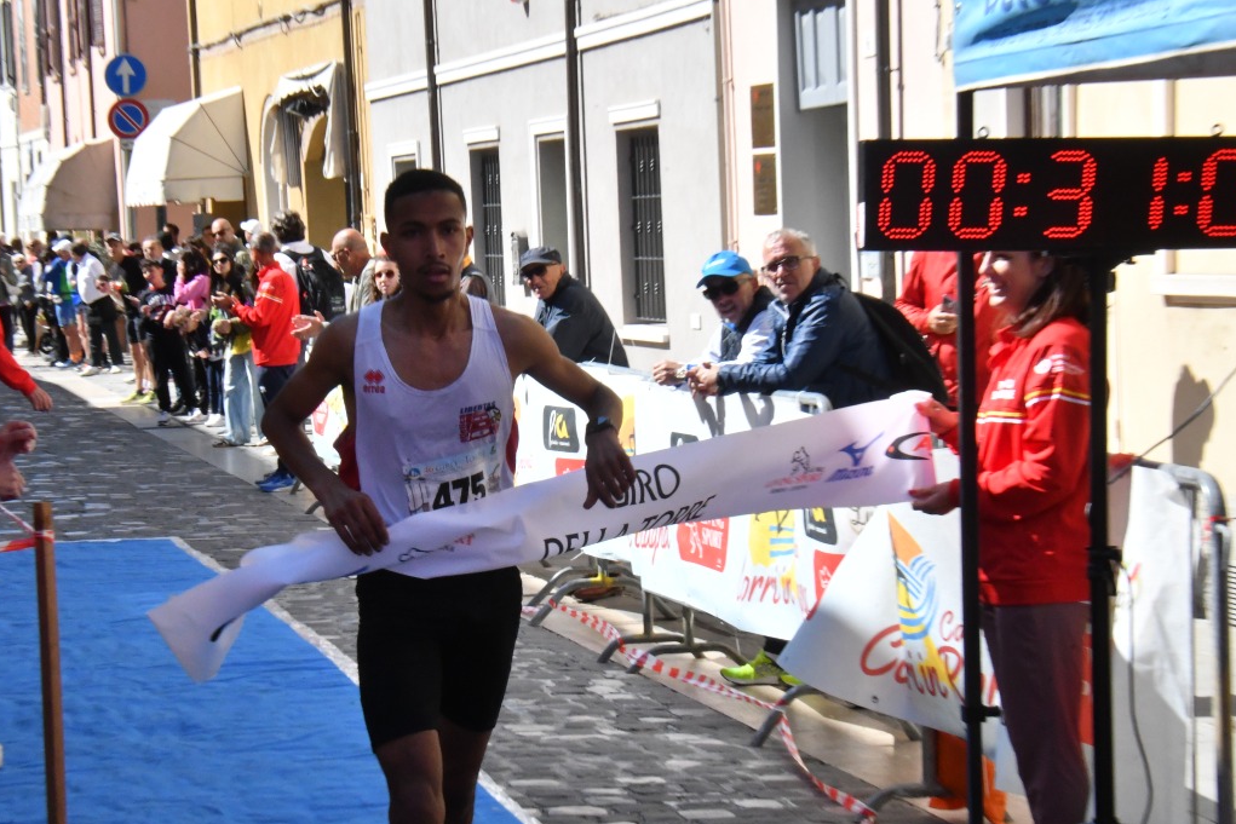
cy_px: 463
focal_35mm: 114
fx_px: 3914
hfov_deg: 17.9
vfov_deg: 12.0
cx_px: 559
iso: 2500
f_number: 32
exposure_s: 1/250
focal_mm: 65
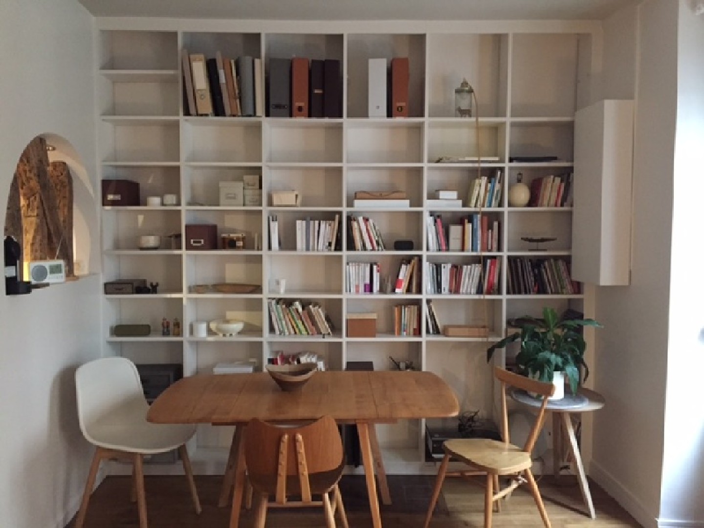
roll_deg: +0.8
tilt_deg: -3.2
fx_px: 590
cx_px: 352
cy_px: 264
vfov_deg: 48.2
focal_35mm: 29
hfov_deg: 61.7
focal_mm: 4.15
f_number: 2.2
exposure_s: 1/17
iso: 400
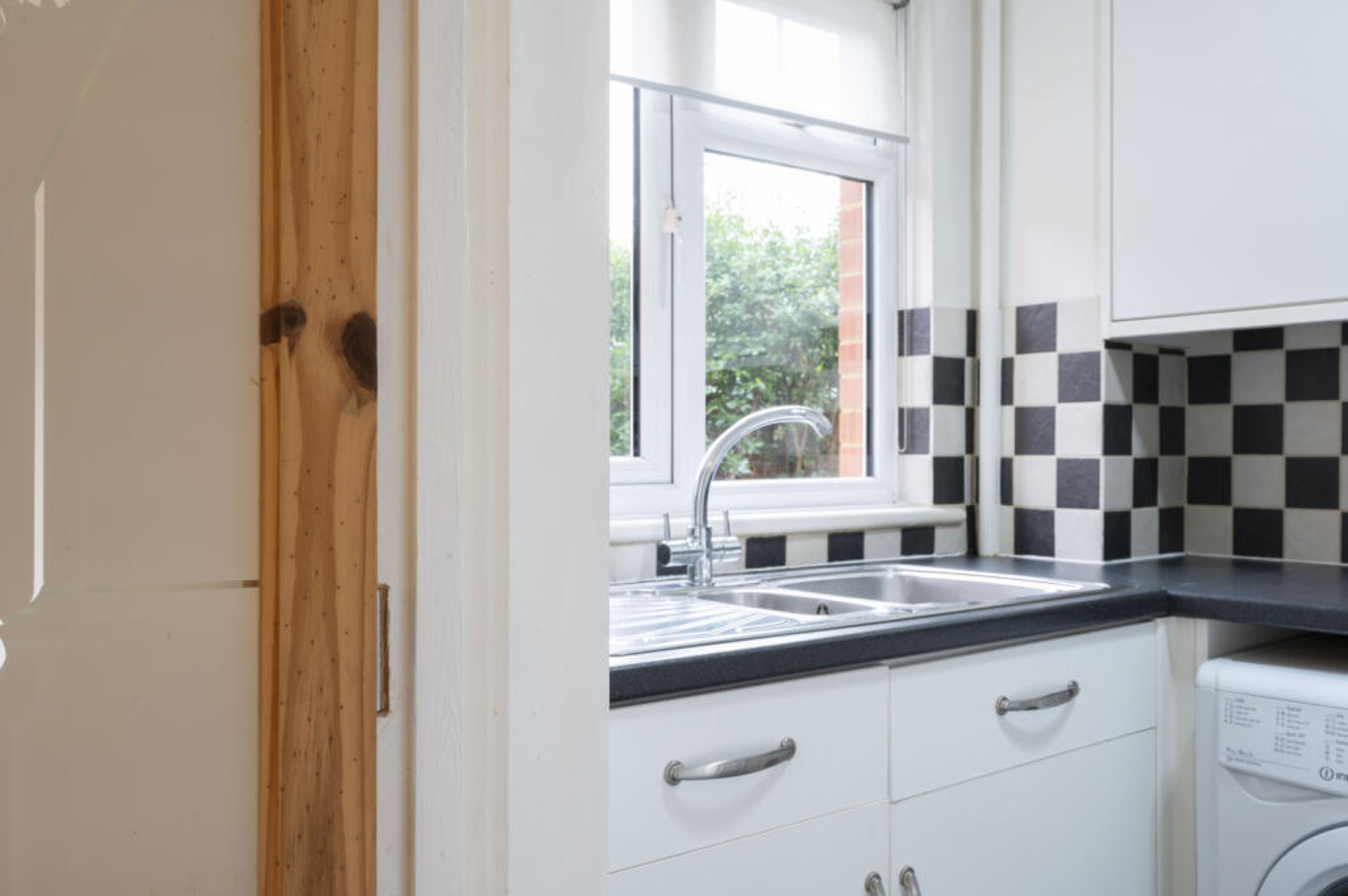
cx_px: 674
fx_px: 1122
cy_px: 448
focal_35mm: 30
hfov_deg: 62.0
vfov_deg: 43.5
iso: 250
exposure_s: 1/2
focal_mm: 30
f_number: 16
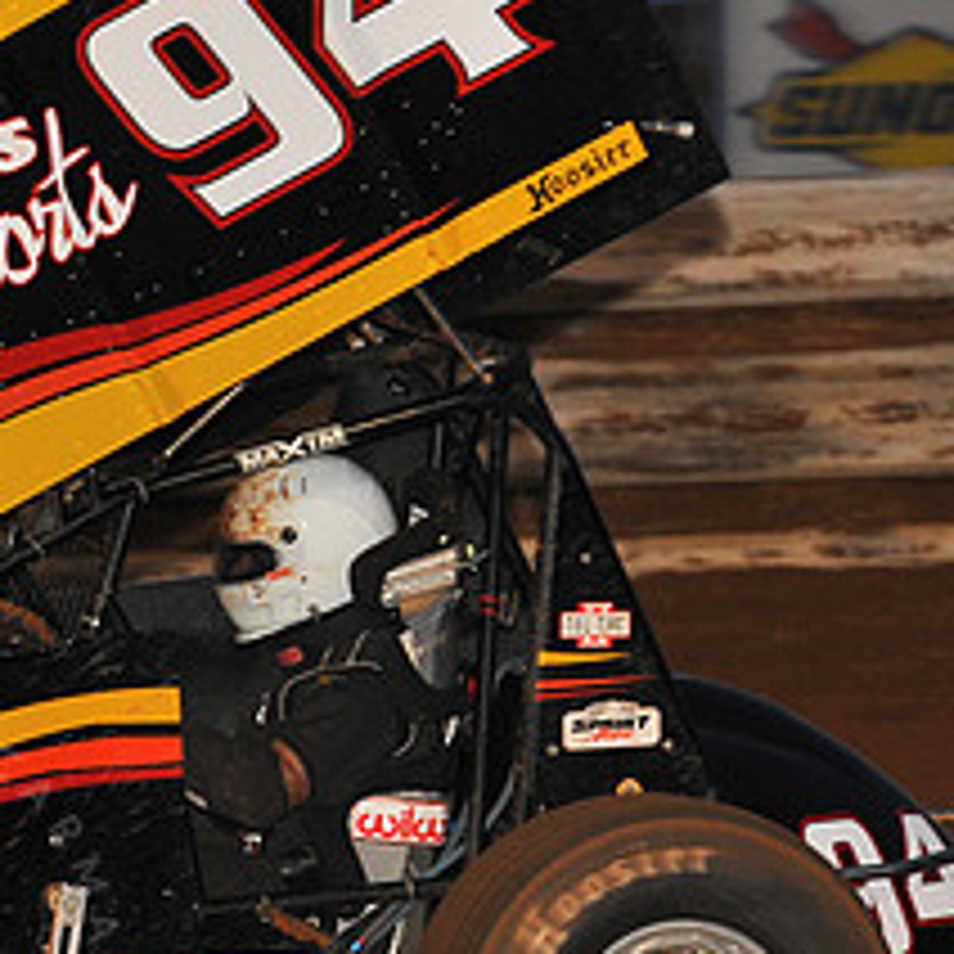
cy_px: 551
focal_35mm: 361
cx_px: -153
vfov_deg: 4.9
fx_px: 11256
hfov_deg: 4.8
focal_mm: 155
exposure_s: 1/320
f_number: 6.3
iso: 1000
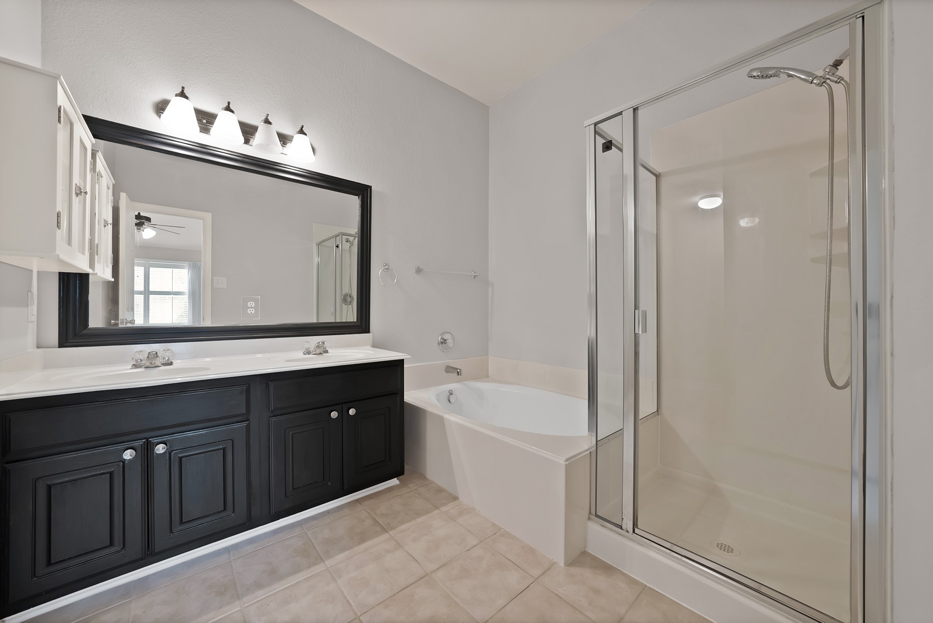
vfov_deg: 90.1
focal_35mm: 12
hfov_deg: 112.6
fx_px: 311
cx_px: 466
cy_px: 312
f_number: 9
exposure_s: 1
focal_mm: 12
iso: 640
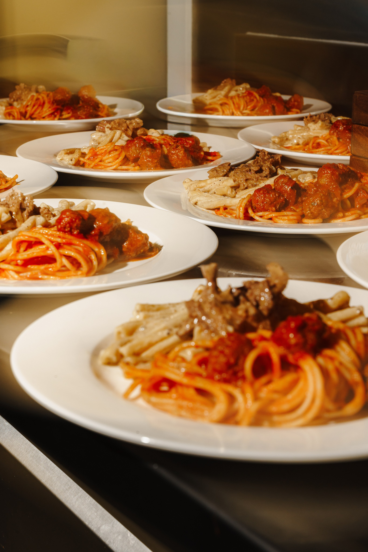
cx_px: 184
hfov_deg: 19.5
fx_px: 1073
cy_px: 276
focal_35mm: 70
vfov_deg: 28.8
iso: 320
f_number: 14
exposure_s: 1/15
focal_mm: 70
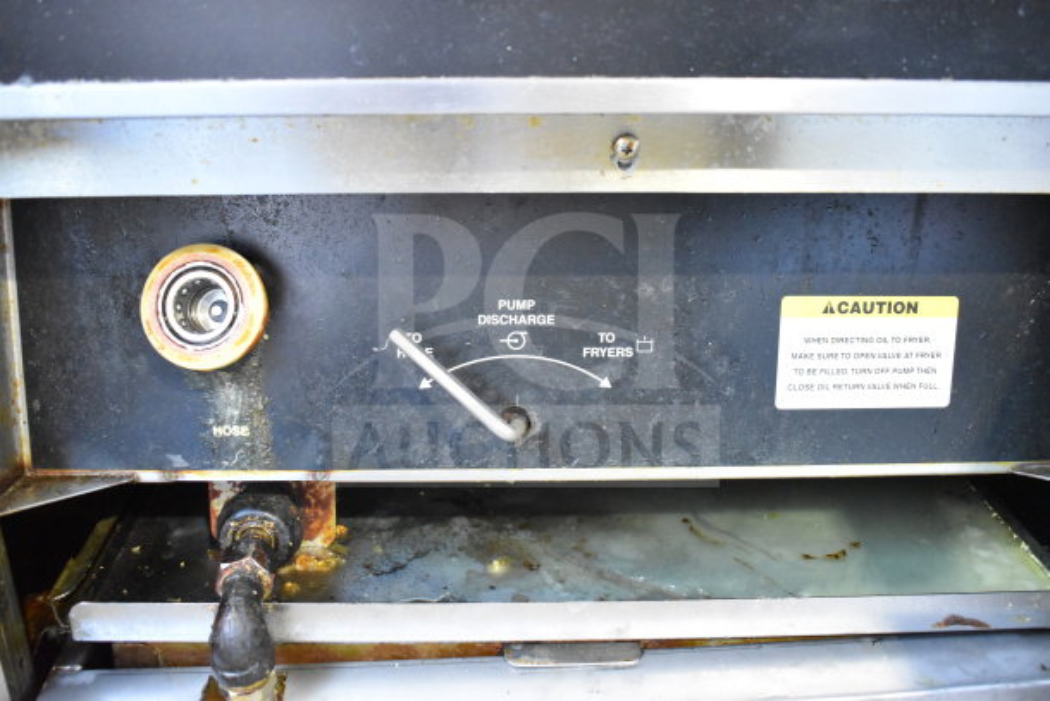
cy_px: 350
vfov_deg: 40.0
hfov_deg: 57.2
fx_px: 963
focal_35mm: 33
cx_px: 525
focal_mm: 22
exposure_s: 1/80
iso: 6400
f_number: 4.5
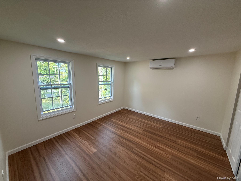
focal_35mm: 14
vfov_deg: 85.7
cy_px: 90
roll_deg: -1.2
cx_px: 120
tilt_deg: -7.8
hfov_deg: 102.1
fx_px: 97
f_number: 2.2
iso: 160
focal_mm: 2.22
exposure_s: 1/120
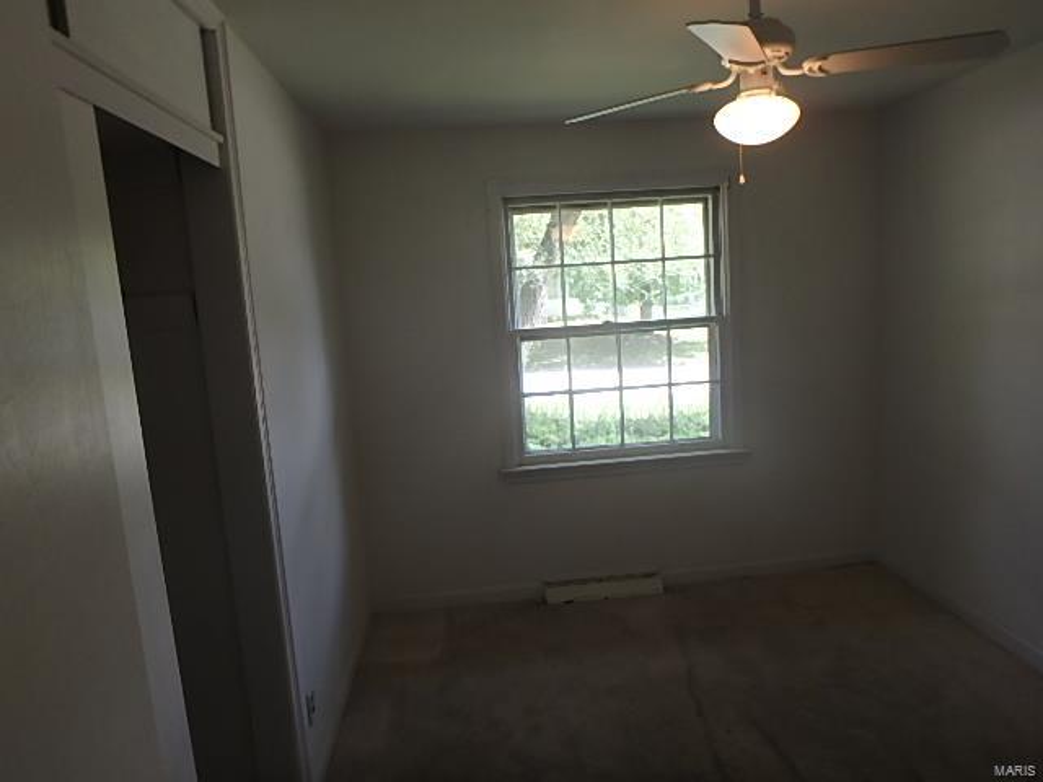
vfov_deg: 63.4
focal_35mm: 21
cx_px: 522
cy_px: 391
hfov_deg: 79.0
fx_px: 633
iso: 125
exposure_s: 1/60
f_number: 3.5
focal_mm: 3.7
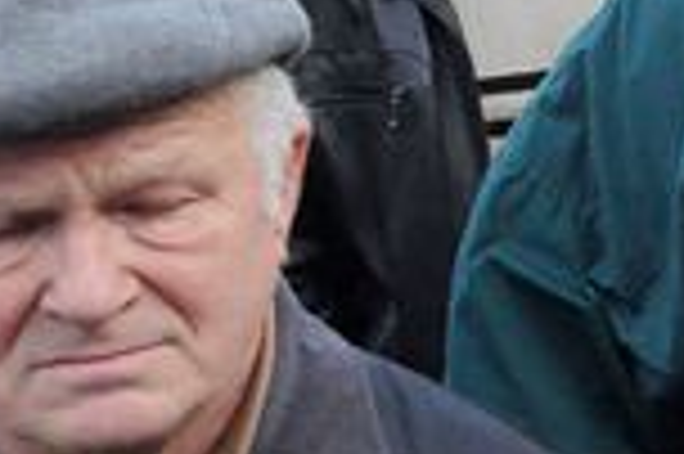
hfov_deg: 10.7
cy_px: -119
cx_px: 1858
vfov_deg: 8.9
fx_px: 2866
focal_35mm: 151
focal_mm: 18
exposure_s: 1/400
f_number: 10
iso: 2500
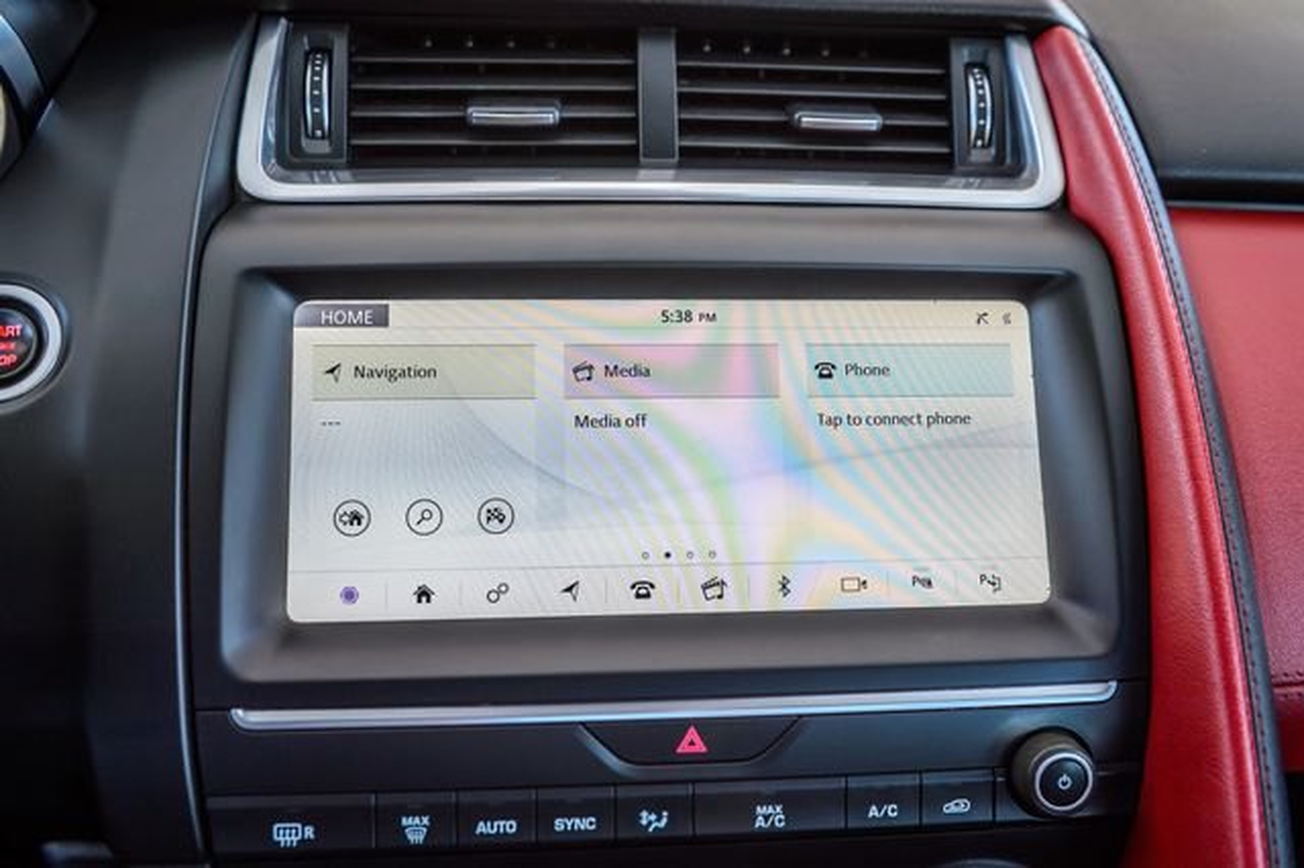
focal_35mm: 34
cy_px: 434
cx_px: 652
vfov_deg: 38.5
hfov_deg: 55.3
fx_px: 1243
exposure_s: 1/125
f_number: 4
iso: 400
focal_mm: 31
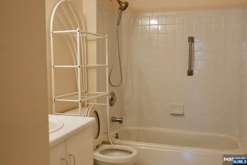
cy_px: 82
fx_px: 247
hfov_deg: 53.1
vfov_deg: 36.9
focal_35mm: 36
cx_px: 124
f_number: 4
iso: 1600
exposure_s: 1/160
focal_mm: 24
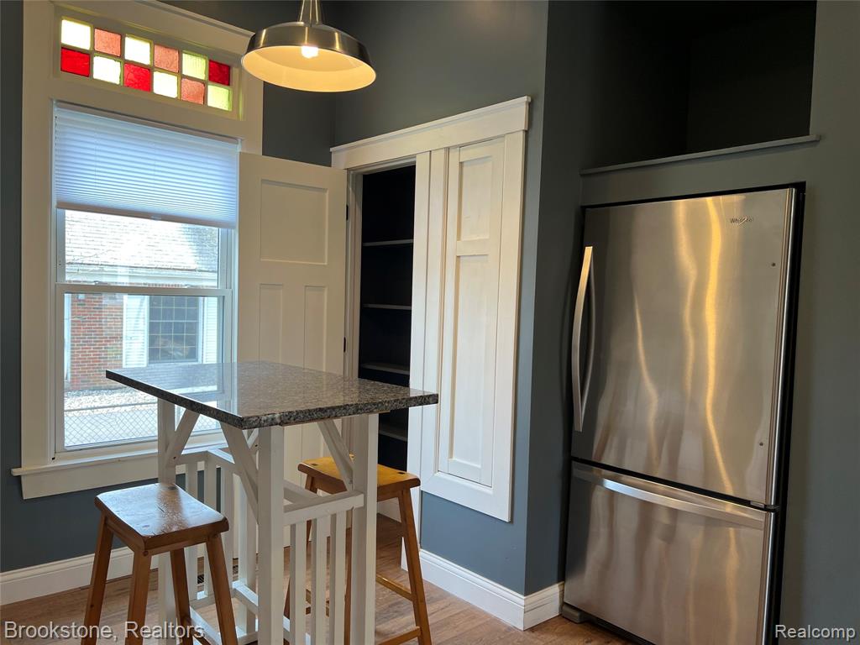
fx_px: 646
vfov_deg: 53.1
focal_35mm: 26
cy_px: 322
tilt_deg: -2.2
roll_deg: -2.8
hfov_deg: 67.3
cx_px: 430
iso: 40
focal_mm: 5.7
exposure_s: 1/120
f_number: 1.5
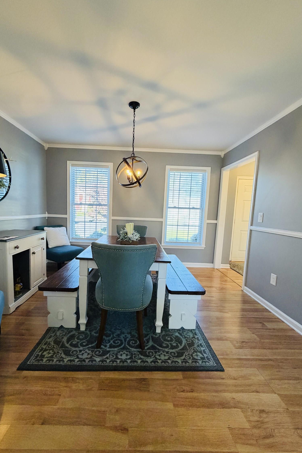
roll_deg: -2.8
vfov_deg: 100.4
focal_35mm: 15
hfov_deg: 77.2
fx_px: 189
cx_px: 139
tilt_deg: -6.4
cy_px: 231
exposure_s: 1/120
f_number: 2.2
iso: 320
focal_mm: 2.22
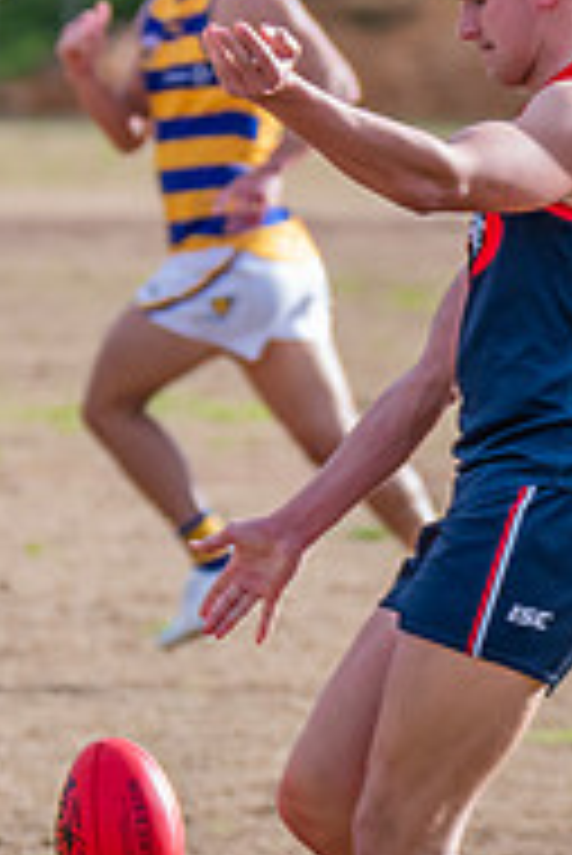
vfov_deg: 1.9
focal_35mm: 1084
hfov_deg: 1.3
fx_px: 25786
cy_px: 429
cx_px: 84
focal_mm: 300
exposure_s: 1/1600
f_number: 6.3
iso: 800
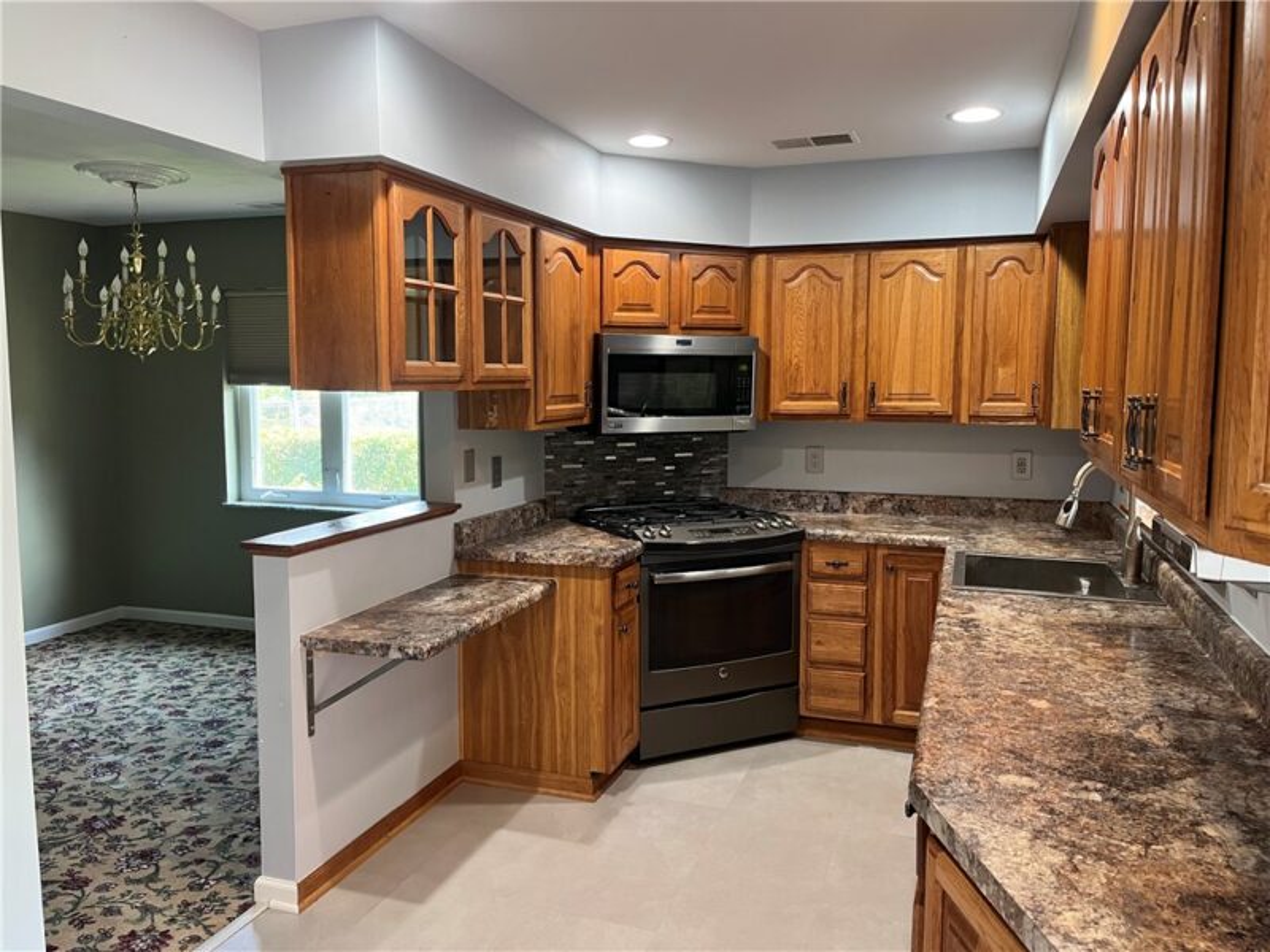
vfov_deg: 53.1
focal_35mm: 26
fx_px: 954
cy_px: 476
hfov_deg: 67.3
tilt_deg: -6.4
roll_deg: -0.1
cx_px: 635
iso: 125
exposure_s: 1/60
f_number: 1.6
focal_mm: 5.1
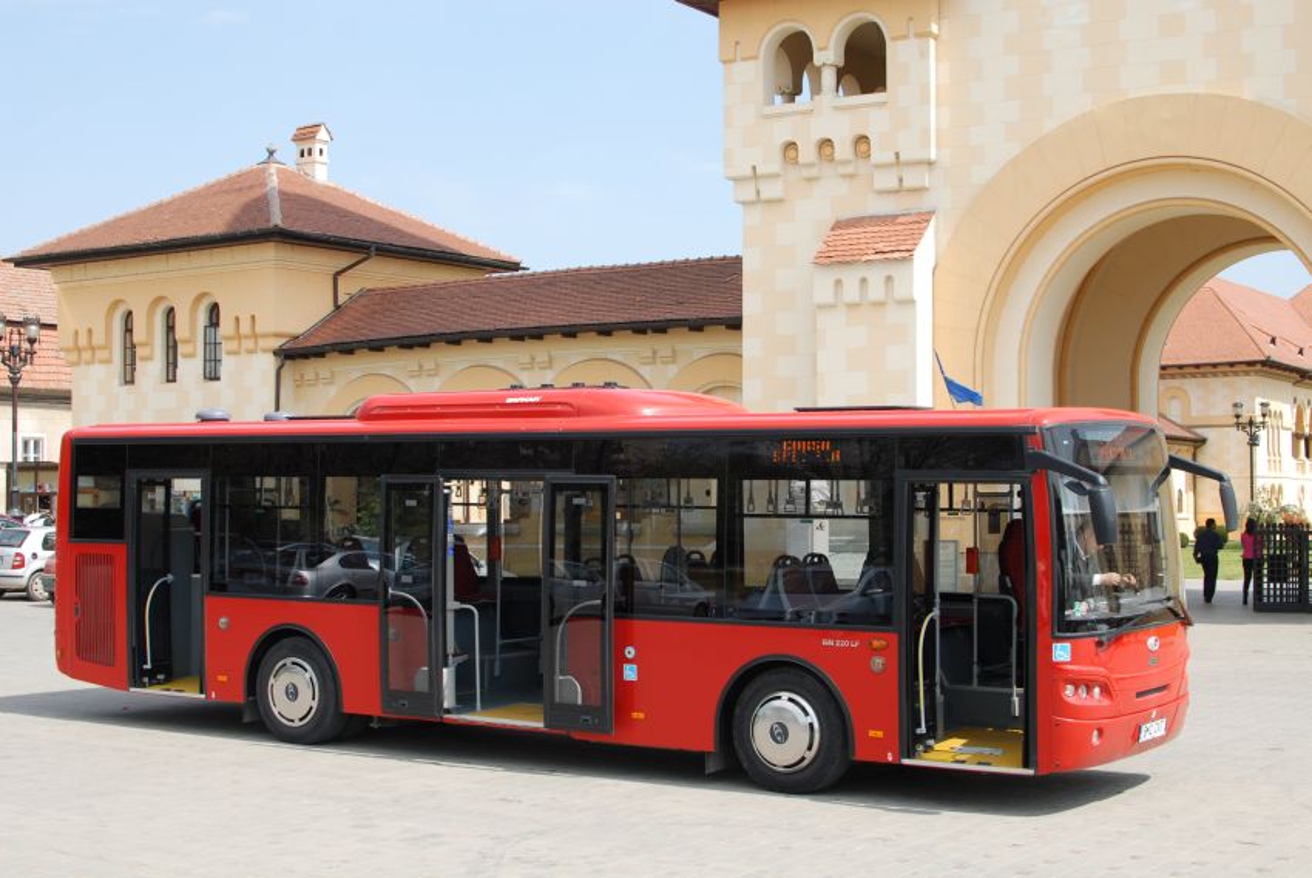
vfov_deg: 25.8
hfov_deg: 37.8
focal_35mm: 52
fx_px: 1916
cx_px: 656
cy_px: 439
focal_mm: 35
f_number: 5.6
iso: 100
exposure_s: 1/160
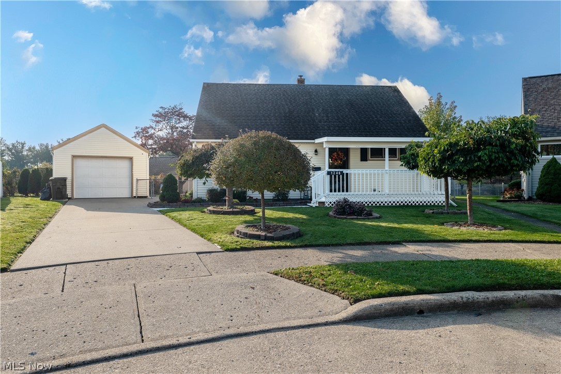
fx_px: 374
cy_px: 187
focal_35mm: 24
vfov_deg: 53.1
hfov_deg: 73.7
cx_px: 280
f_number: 8
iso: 100
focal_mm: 24
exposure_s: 1/200
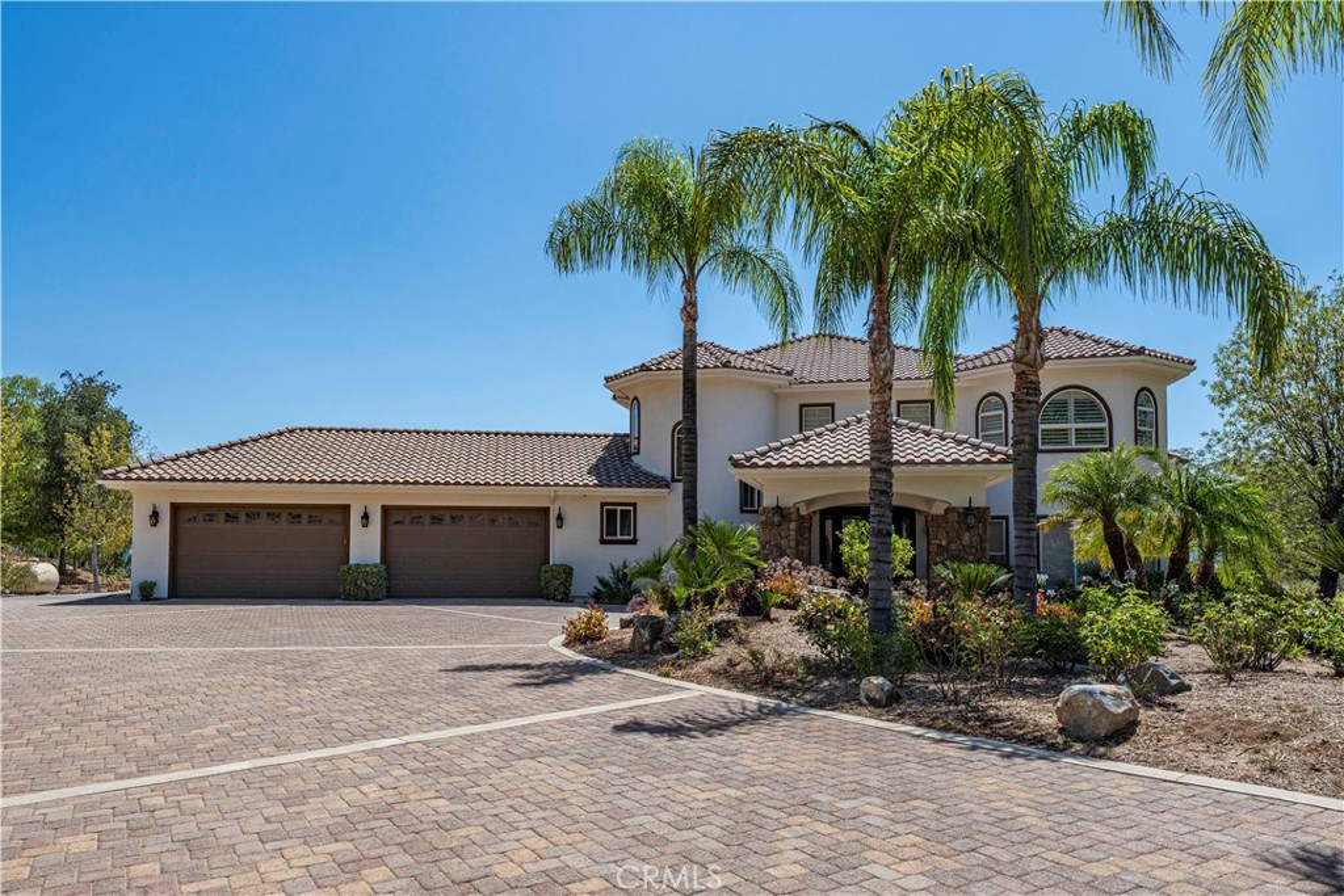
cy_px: 448
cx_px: 672
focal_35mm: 22
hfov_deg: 78.6
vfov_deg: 57.2
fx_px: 821
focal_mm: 22
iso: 200
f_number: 10
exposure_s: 1/500
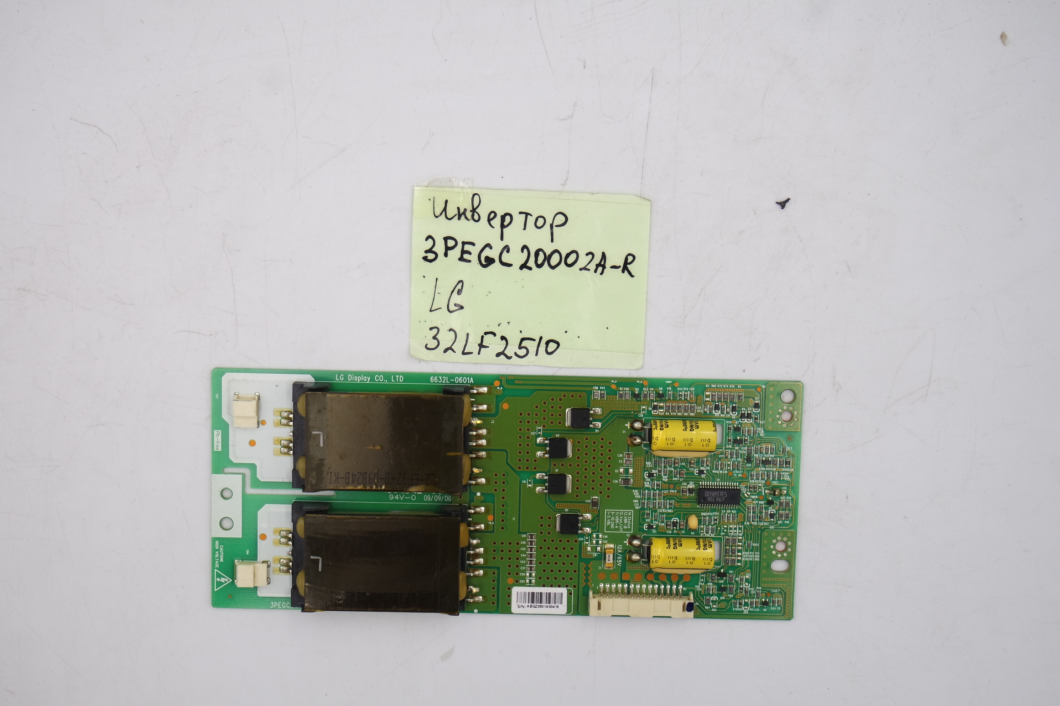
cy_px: 353
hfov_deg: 38.9
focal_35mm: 51
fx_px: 1502
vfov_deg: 26.5
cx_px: 530
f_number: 5
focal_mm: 19
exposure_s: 1/125
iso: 160
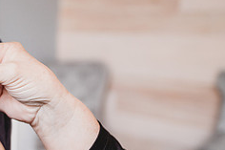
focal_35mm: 59
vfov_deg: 22.3
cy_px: 143
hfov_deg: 29.2
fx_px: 368
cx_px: -46
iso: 400
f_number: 1.8
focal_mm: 24
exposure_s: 1/320
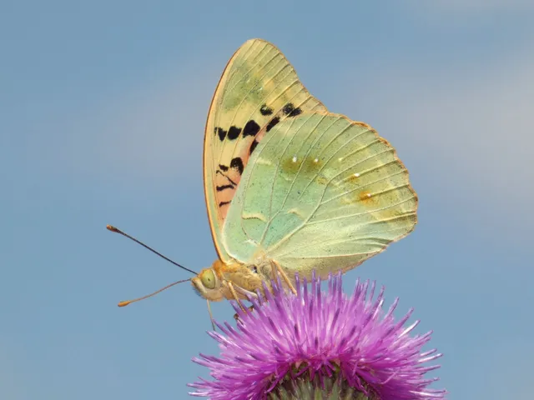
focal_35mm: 500
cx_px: 267
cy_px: 200
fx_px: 7713
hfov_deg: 4.0
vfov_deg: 3.0
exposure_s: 1/400
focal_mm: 89.5
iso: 80
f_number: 5.6
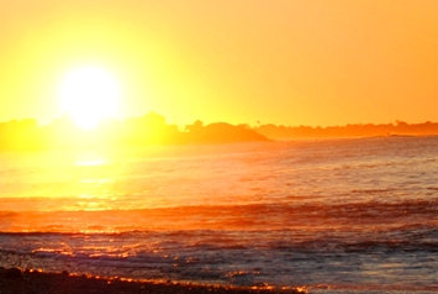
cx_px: 112
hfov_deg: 7.9
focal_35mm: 261
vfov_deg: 5.3
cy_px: 34
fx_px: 3176
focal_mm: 55
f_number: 5.6
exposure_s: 1/640
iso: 200
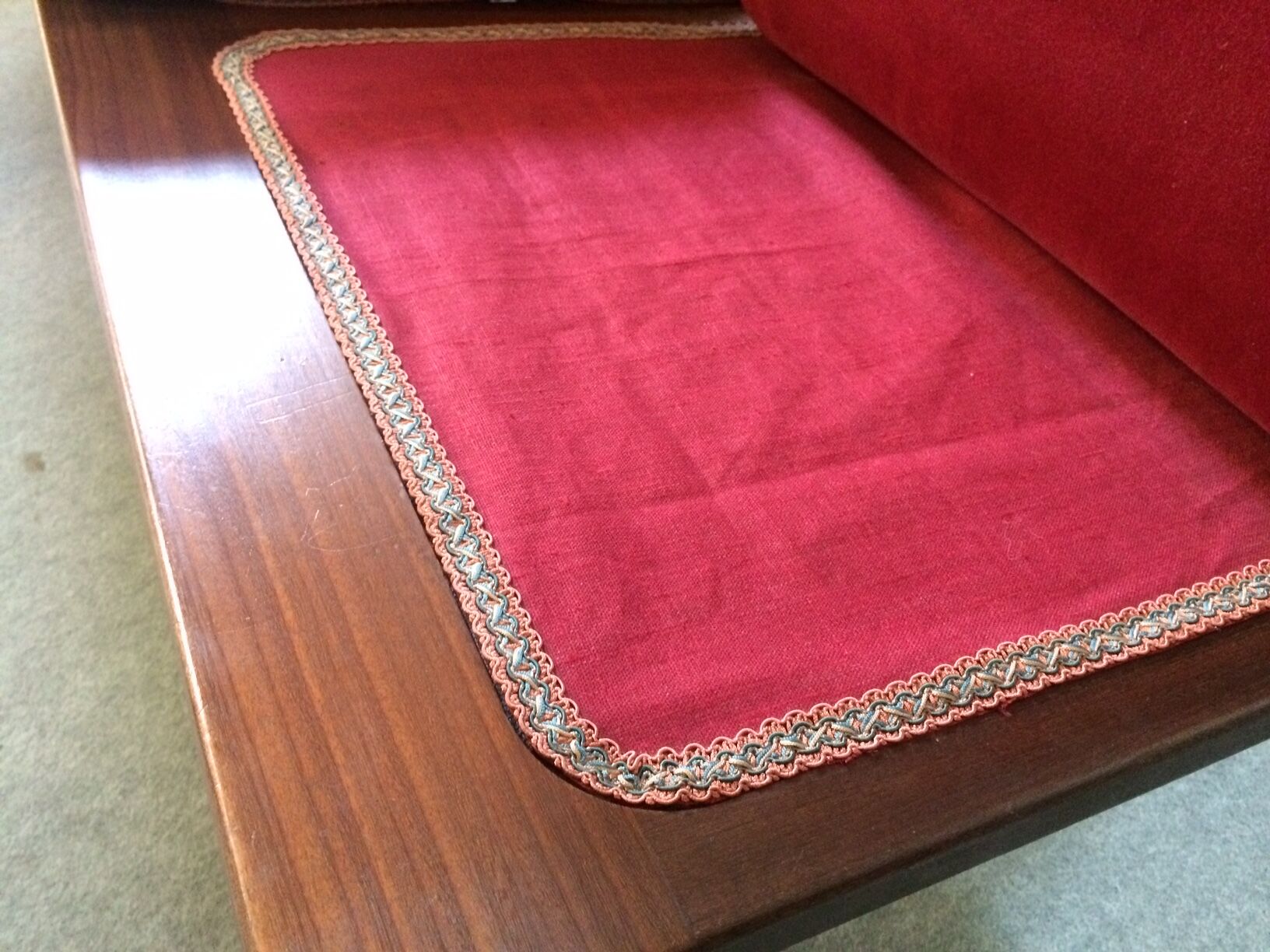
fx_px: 1064
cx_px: 635
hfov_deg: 61.7
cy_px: 476
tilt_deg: -45.2
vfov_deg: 48.2
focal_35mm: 29
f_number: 2.2
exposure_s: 1/17
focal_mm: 4.15
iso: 400
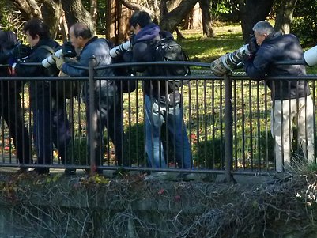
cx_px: 240
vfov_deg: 6.1
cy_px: 57
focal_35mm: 245
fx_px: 2244
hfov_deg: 8.1
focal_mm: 15.8
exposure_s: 1/250
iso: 400
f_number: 4.3
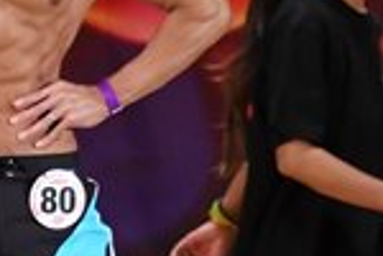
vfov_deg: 1.3
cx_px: -548
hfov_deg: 2.0
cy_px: 110
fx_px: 11138
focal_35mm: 1047
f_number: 5.6
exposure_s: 1/400
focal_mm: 135
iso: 3200
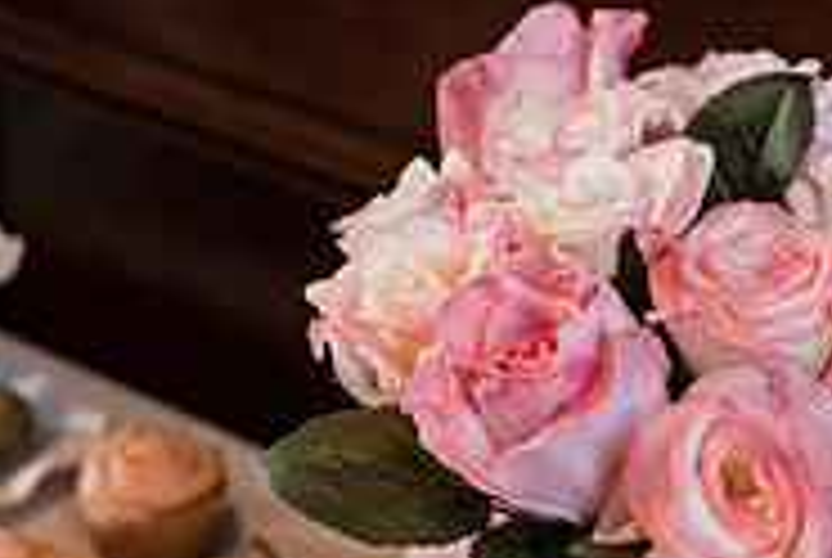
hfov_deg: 17.1
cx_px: 567
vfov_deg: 11.4
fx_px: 2755
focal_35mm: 119
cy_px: 637
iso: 2000
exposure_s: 1/250
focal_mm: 38
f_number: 4
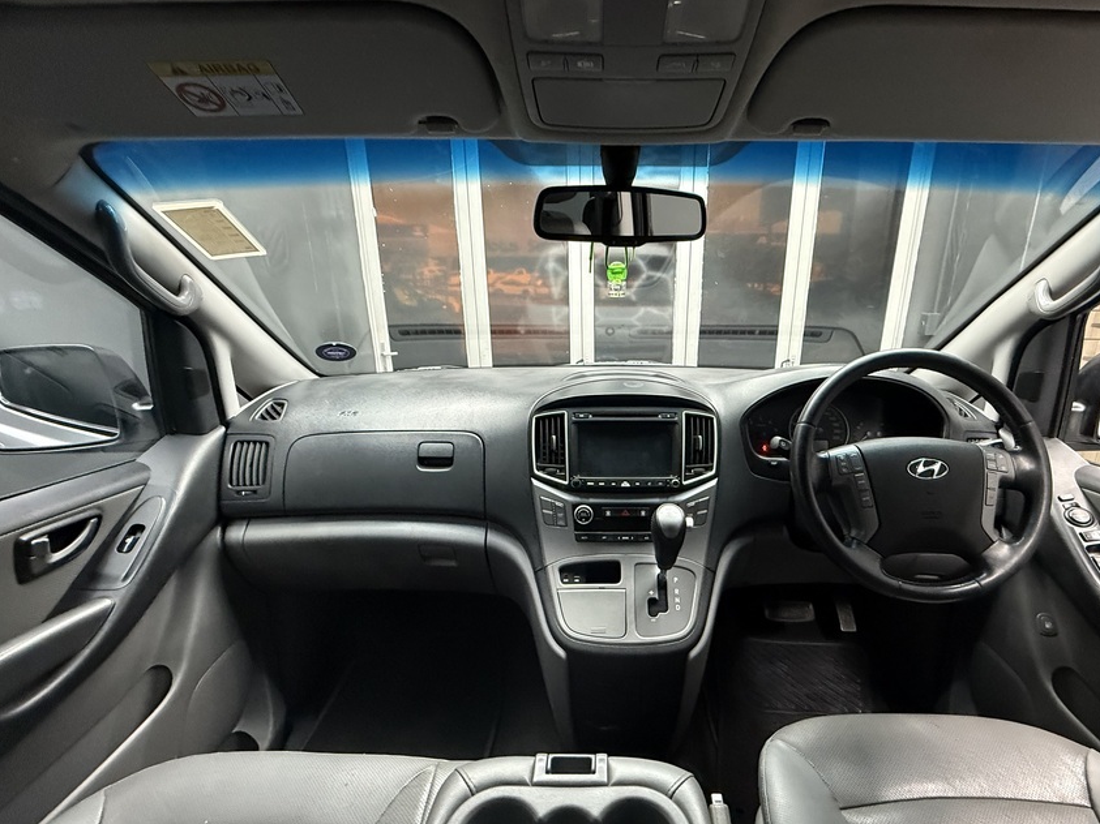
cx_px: 604
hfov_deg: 90.8
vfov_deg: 74.5
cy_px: 450
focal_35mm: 17
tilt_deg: -17.4
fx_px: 540
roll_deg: +0.2
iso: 800
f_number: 2.2
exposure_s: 1/60
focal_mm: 2.22
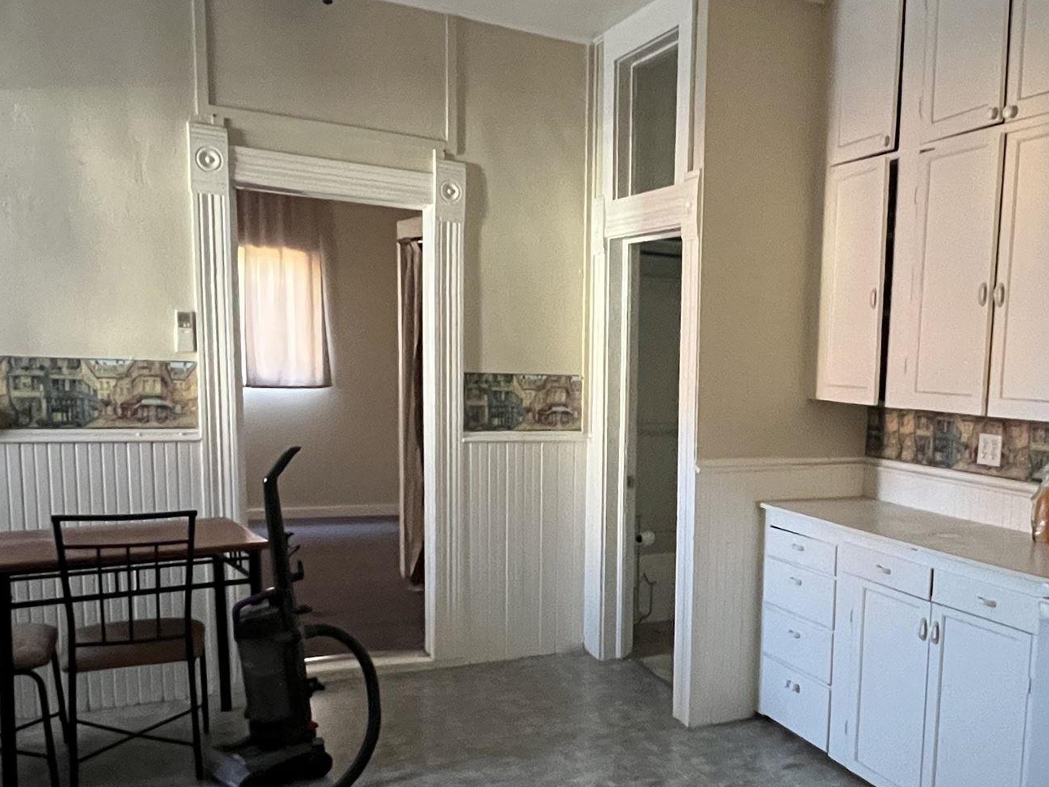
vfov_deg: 45.1
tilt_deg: -7.5
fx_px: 939
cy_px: 490
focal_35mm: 31
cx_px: 753
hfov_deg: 56.2
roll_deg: -3.0
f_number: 1.8
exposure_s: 1/50
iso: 1000
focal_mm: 1.57
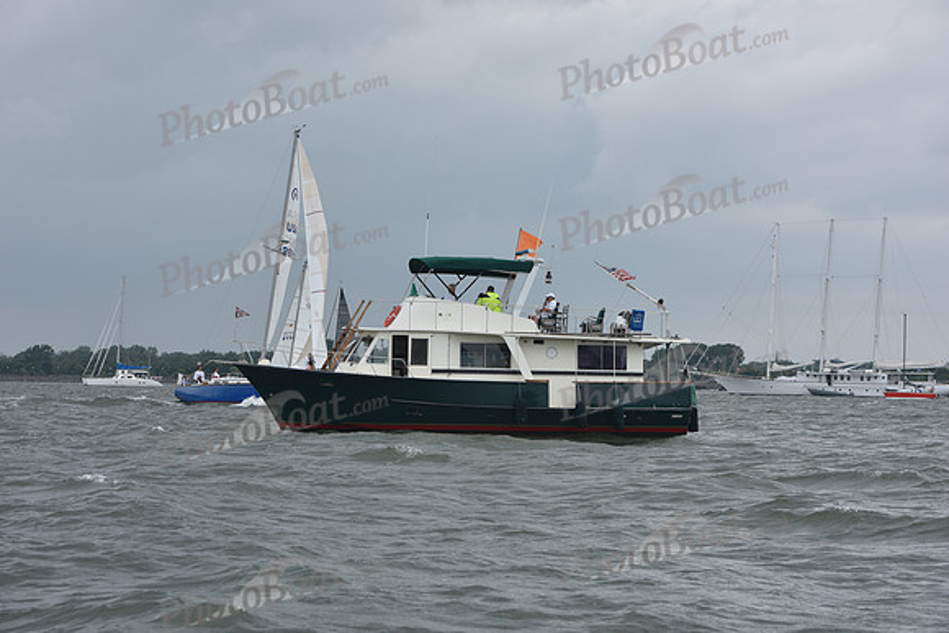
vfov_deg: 16.1
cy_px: 316
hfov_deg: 23.9
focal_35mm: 85
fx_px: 2241
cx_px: 474
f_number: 8
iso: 250
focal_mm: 85
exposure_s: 1/500
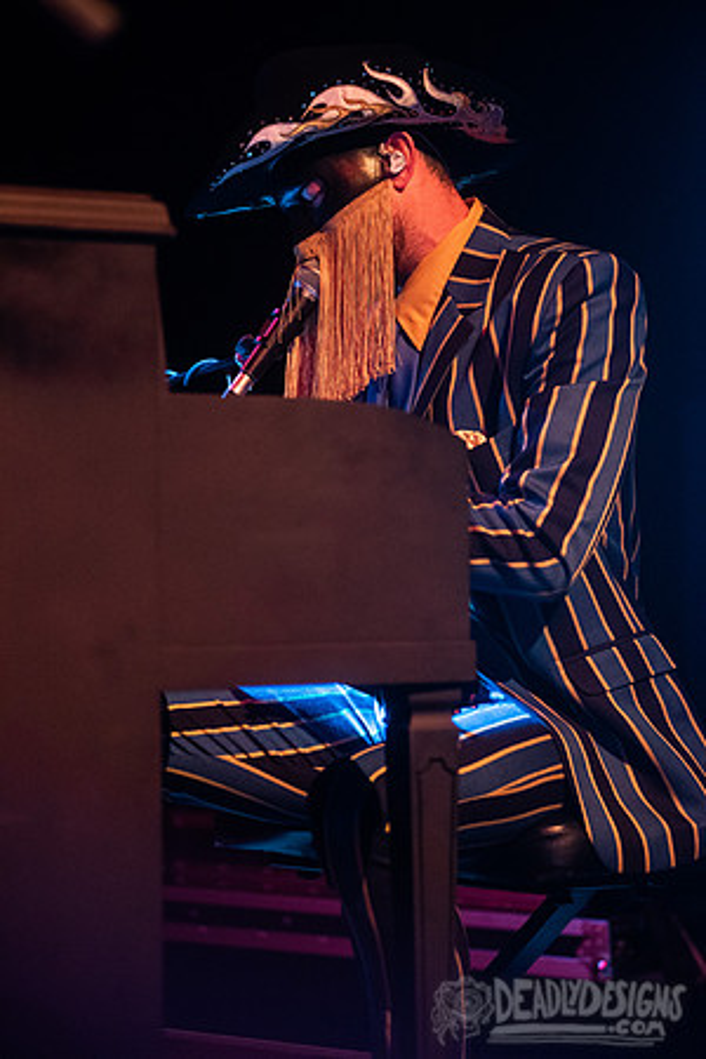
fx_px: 2794
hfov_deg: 14.4
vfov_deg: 21.5
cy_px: 530
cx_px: 353
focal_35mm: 95
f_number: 3.2
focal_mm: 95
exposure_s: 1/160
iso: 3200
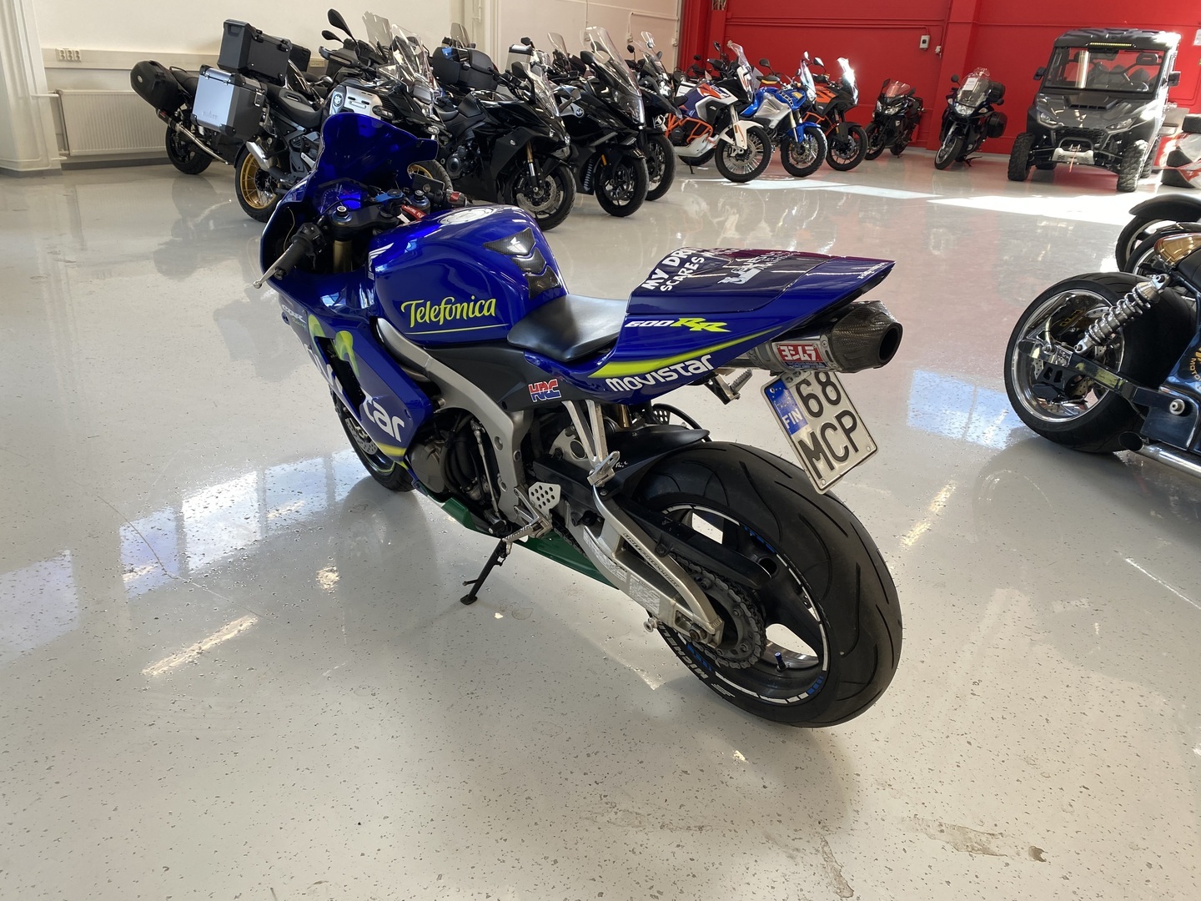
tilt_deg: -23.3
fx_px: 902
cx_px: 600
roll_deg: -2.3
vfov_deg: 53.1
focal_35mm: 26
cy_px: 450
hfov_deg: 67.3
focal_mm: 4.25
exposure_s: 1/100
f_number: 1.8
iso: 64
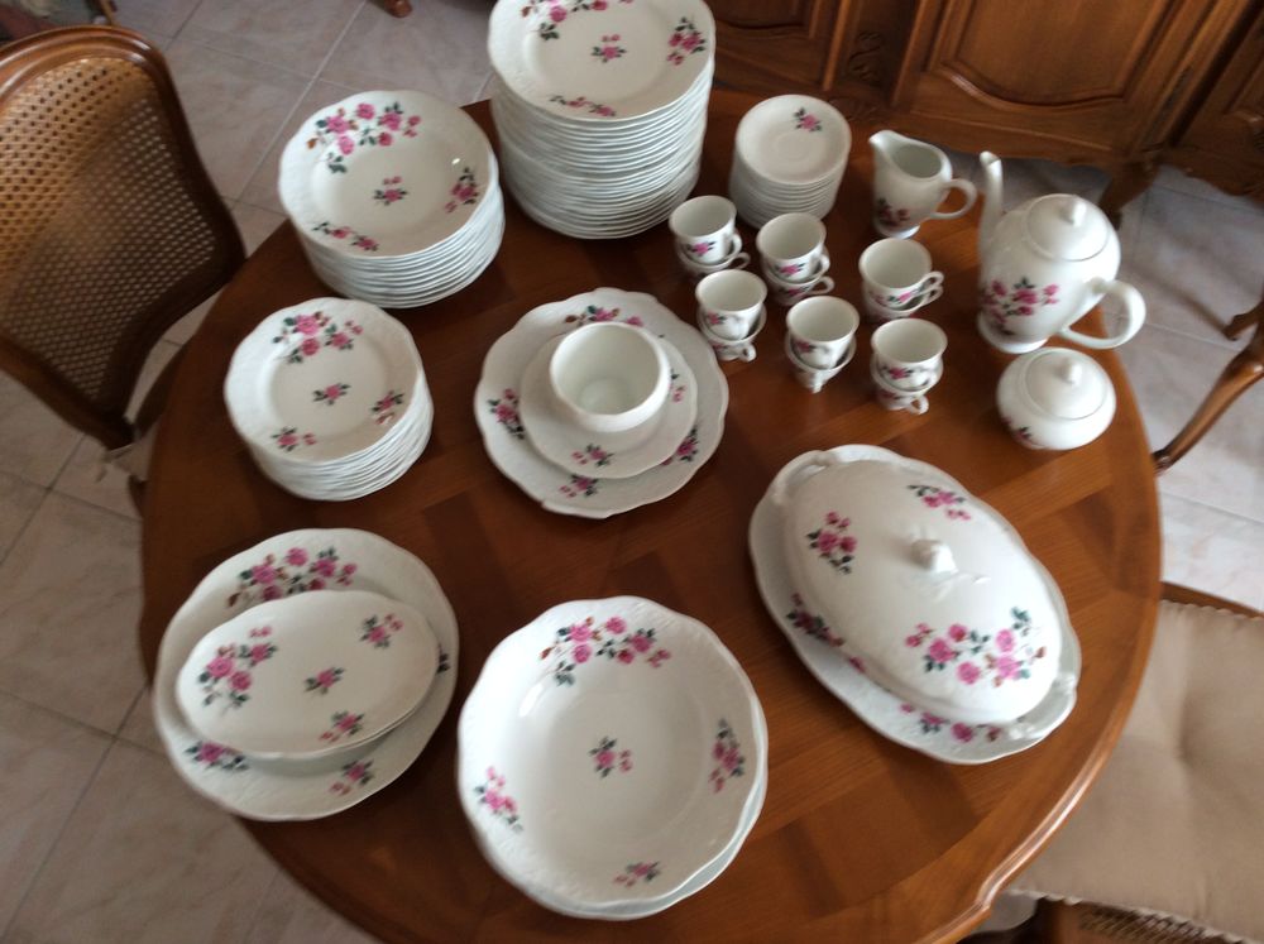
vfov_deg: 44.1
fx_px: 1167
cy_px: 472
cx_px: 632
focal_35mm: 32
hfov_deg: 56.9
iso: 50
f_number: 2.4
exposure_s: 1/24
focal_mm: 3.3
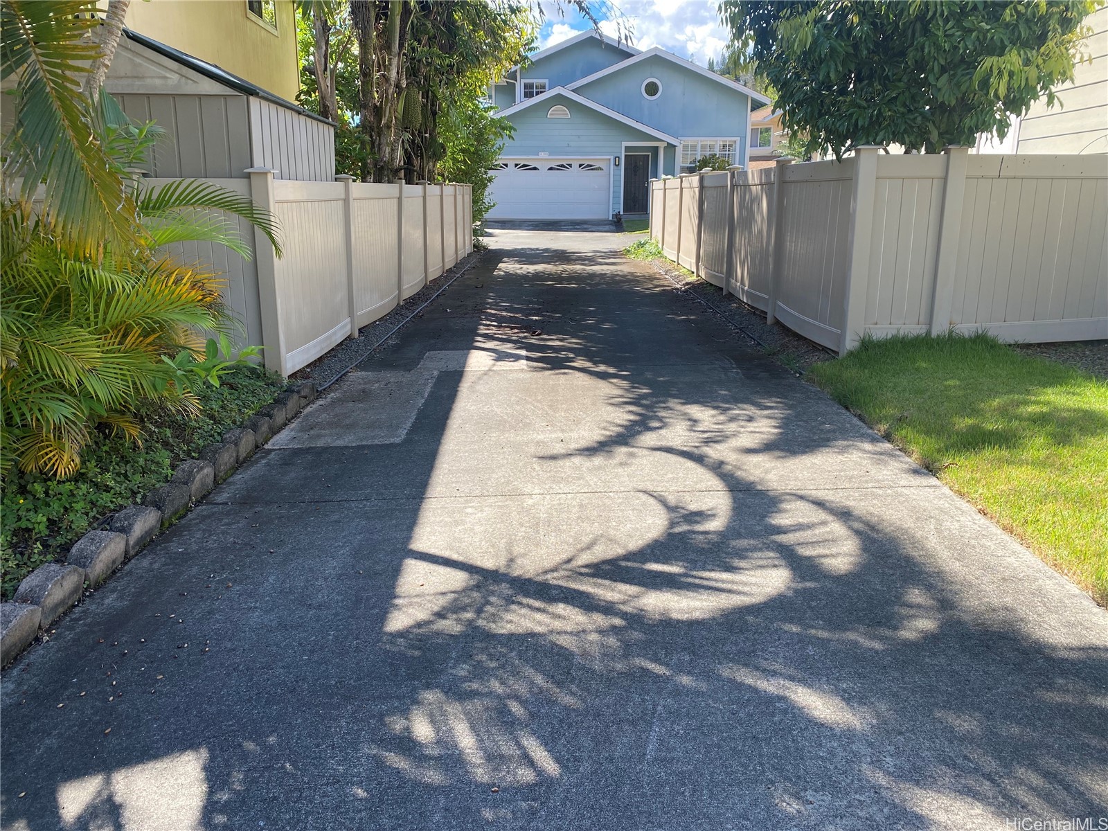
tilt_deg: -13.5
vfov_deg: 53.1
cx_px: 554
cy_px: 416
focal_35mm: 26
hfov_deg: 67.3
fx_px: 832
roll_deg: -0.8
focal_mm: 4.25
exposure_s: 1/616
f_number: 1.8
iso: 32
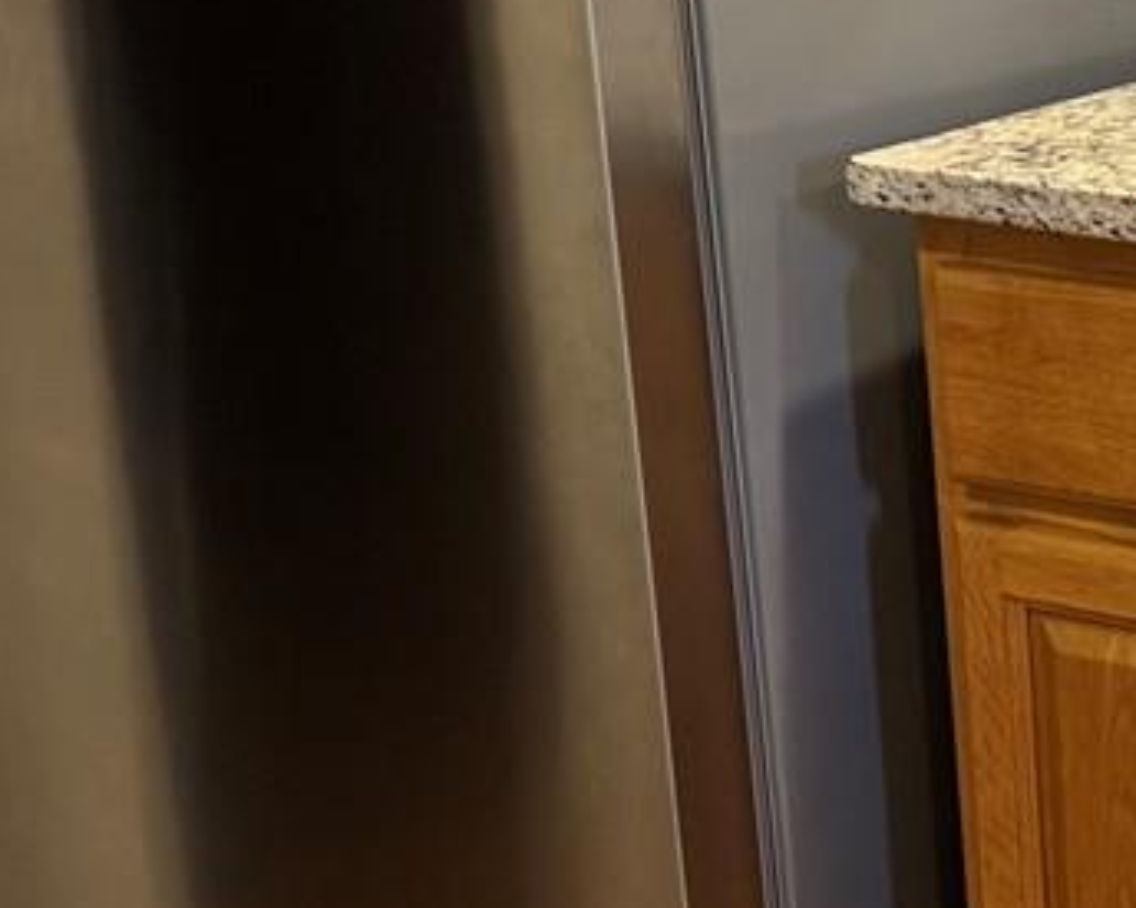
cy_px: 188
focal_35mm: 109
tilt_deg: -14.4
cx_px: 2097
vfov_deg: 14.1
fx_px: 3664
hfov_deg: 15.1
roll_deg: -0.9
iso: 200
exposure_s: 1/60
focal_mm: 6.76
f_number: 1.78
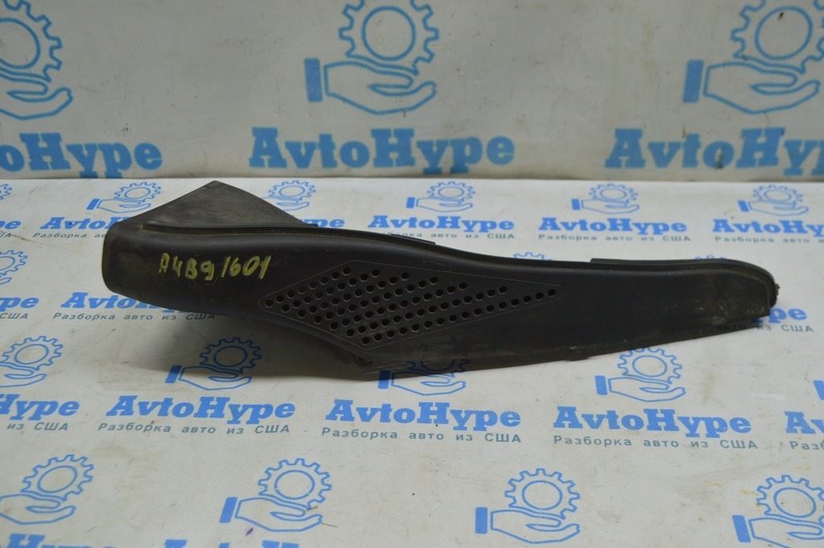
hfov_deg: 46.4
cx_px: 412
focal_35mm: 42
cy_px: 274
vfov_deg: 31.8
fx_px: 961
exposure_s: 1/40
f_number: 5.6
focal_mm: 28
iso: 400
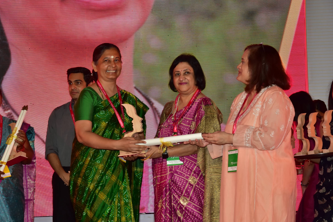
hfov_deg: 21.7
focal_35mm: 94
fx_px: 869
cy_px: 111
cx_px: 166
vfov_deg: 14.6
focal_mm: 62
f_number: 5.6
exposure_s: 1/125
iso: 640
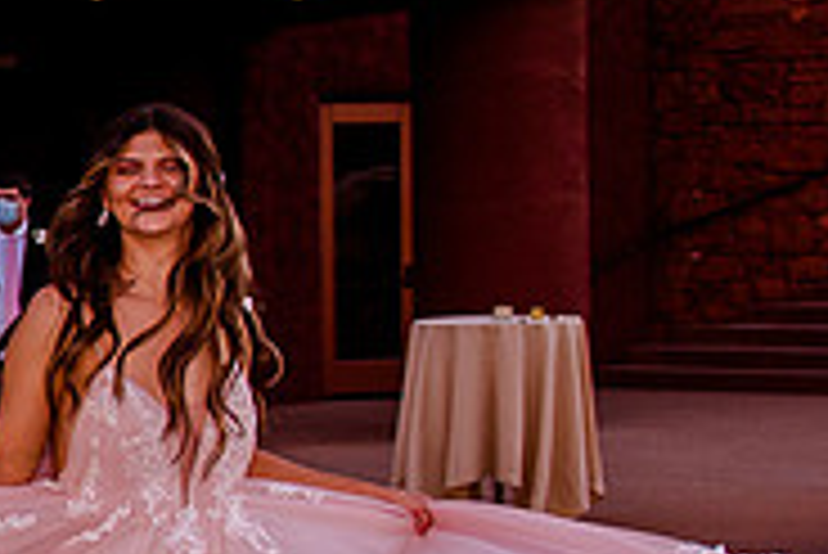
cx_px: -797
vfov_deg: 10.5
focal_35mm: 131
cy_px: 388
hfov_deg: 13.5
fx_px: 3015
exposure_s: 1/320
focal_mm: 27
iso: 640
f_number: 3.2
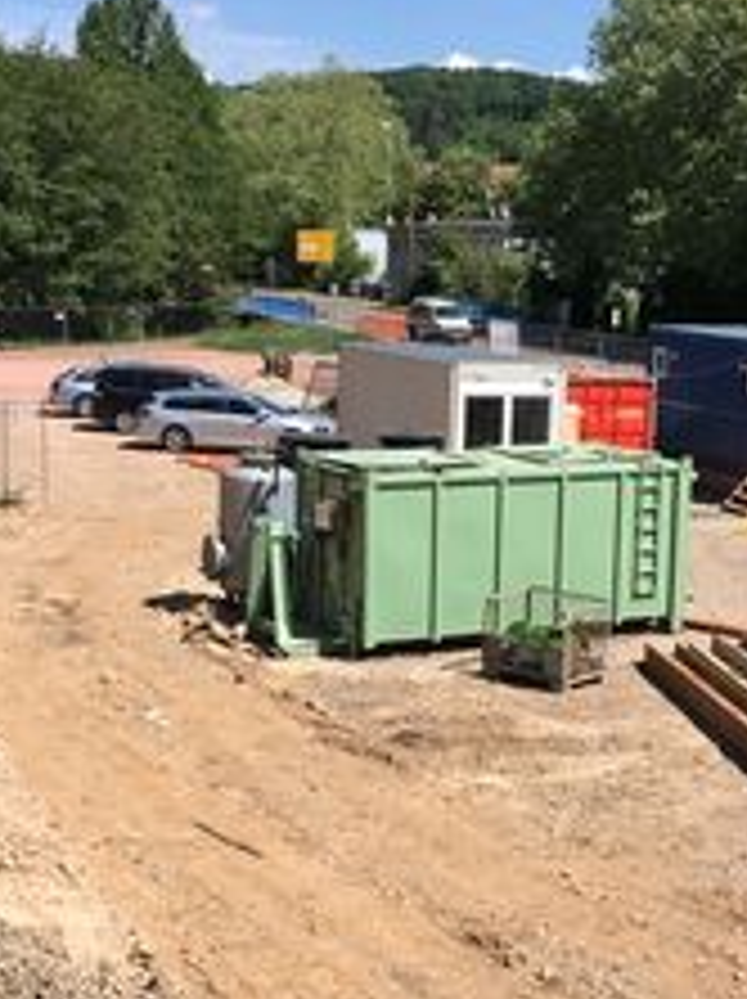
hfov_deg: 24.6
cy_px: 583
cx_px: 518
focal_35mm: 59
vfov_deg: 32.7
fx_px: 1701
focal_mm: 4.15
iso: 25
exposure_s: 1/1508
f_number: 2.2
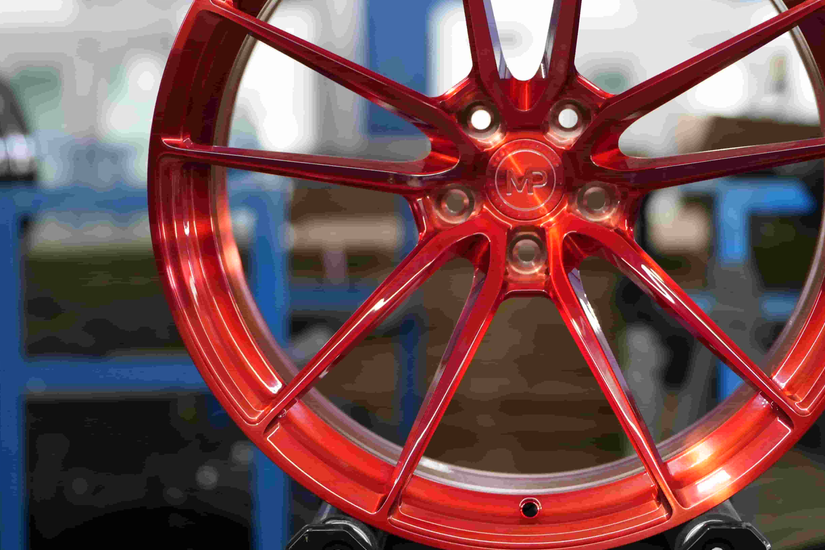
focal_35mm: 132
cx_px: 529
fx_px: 3025
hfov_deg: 15.5
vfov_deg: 10.4
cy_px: 162
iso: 1600
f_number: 2.8
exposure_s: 1/100
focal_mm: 92
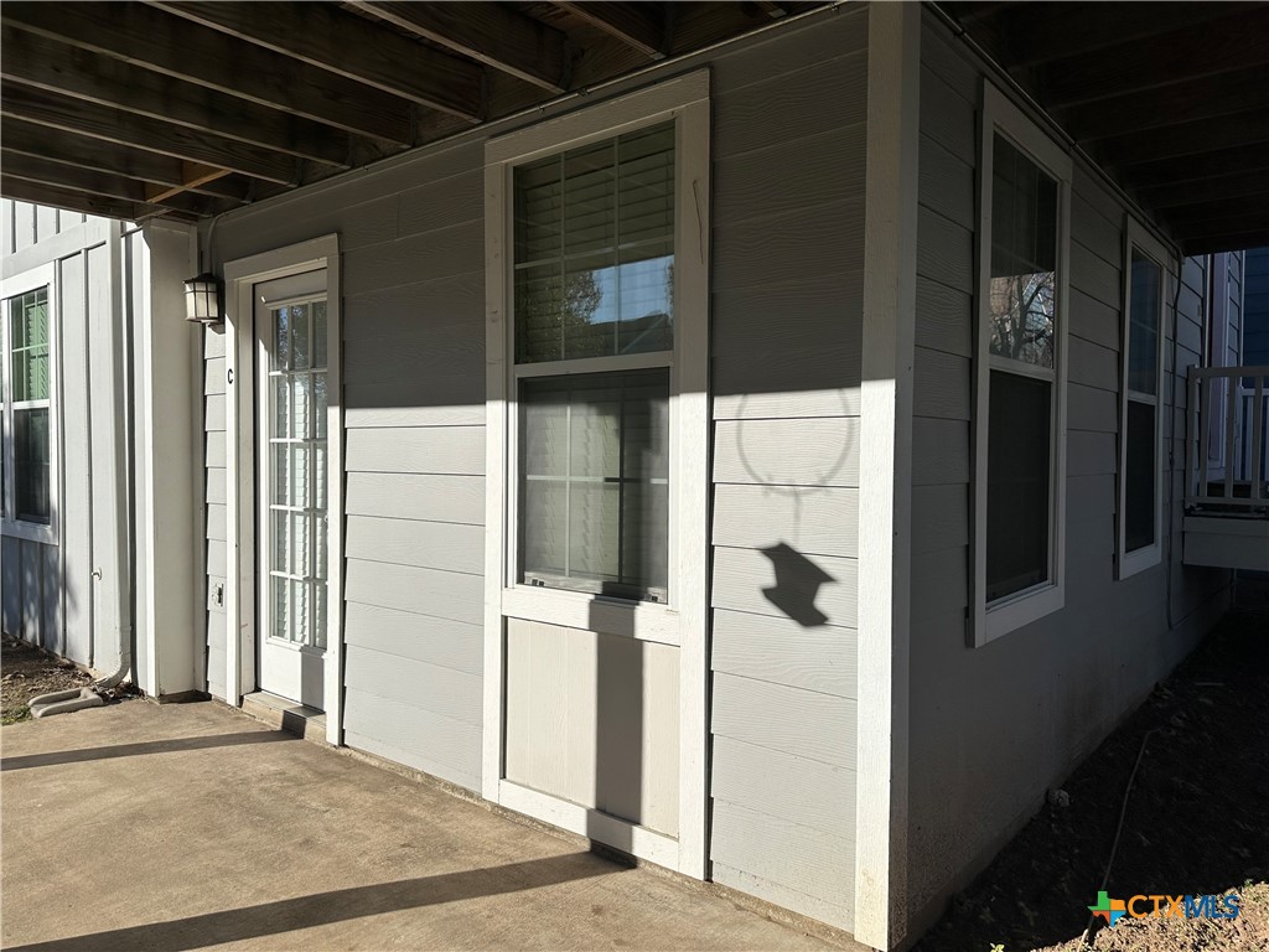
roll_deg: -0.4
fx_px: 880
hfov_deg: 71.6
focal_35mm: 24
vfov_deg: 56.8
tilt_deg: -1.4
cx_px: 634
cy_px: 476
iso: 80
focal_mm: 6.86
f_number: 1.78
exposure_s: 1/8929
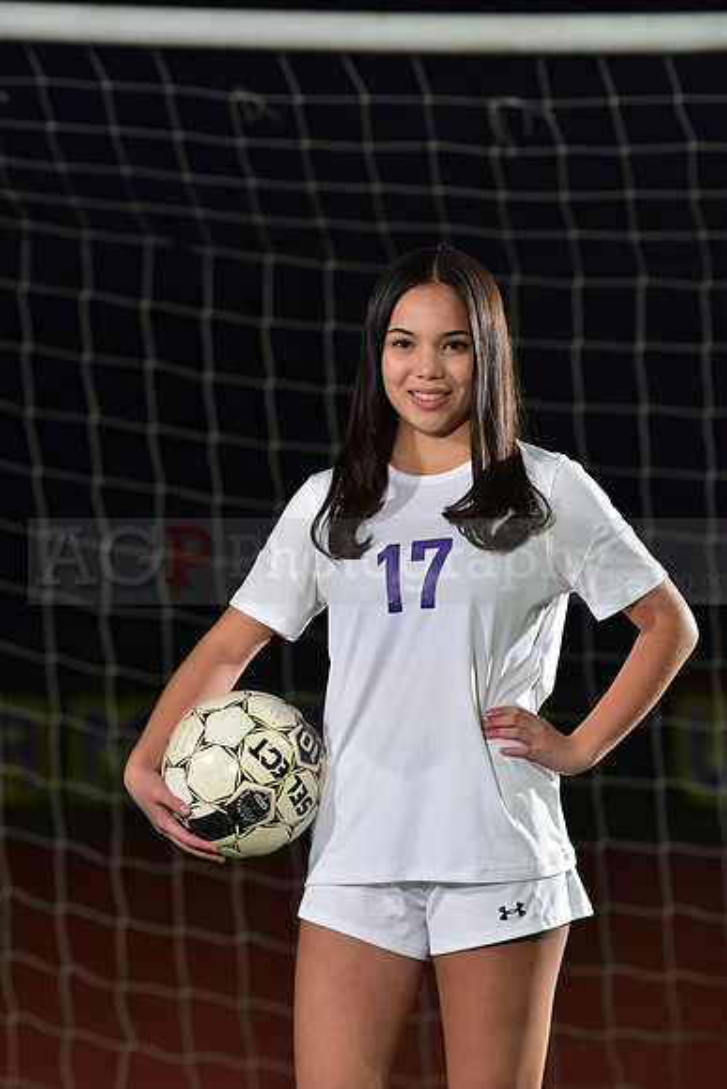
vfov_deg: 10.3
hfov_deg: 6.9
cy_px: 544
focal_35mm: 200
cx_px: 364
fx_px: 6054
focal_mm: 200
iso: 1000
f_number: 5
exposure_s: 1/200
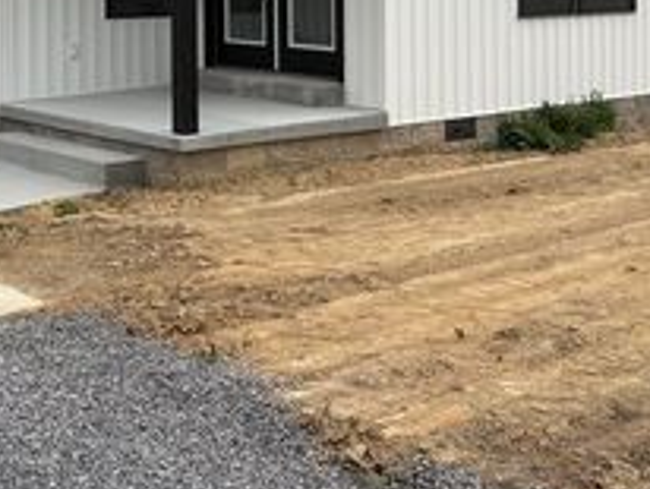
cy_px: -43
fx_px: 1184
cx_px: 158
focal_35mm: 63
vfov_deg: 22.1
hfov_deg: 30.2
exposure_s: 1/4950
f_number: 1.6
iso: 50
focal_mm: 5.96
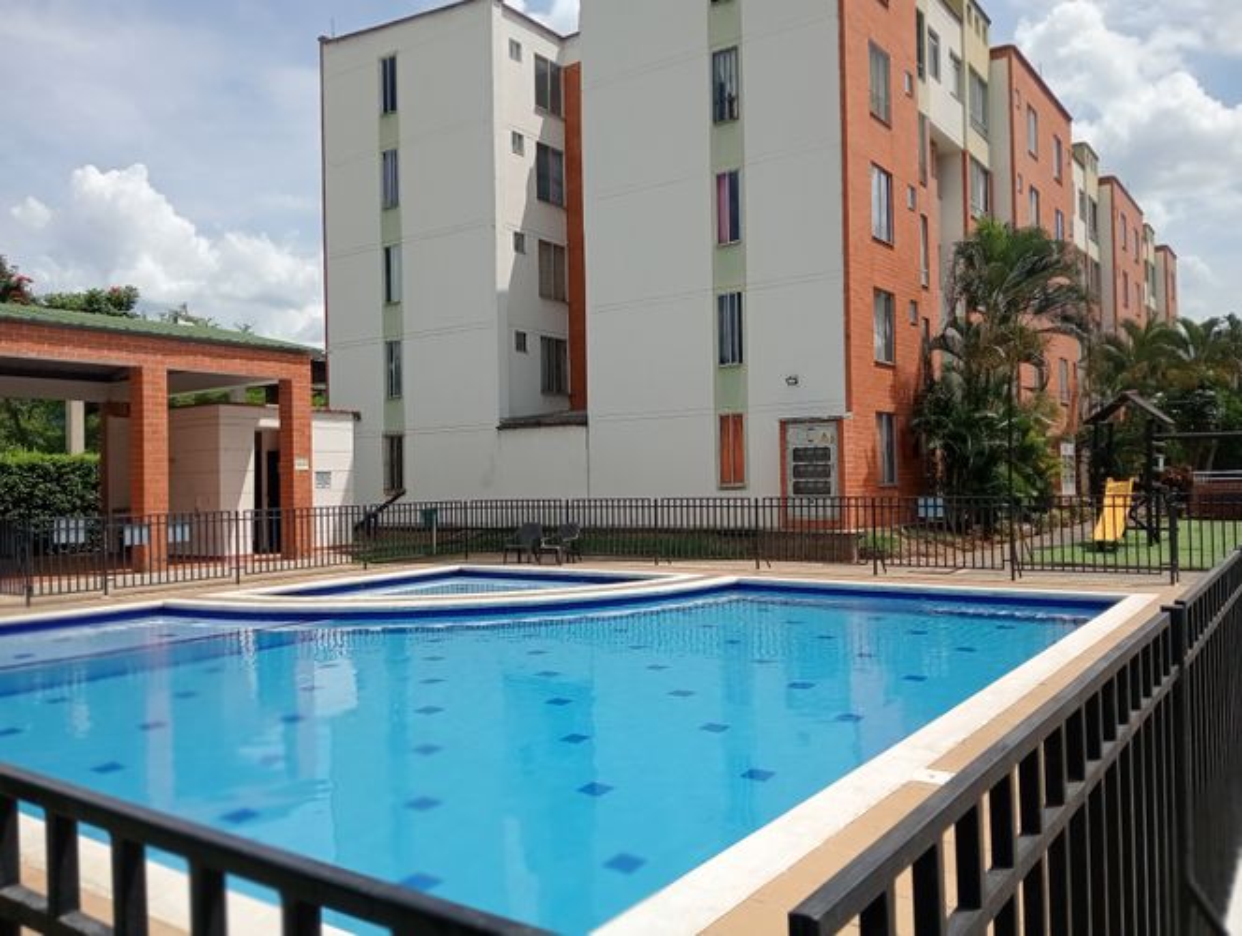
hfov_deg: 63.4
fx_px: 1006
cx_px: 621
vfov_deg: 49.9
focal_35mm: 28
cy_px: 468
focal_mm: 3.98
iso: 101
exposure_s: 1/1866
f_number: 1.8
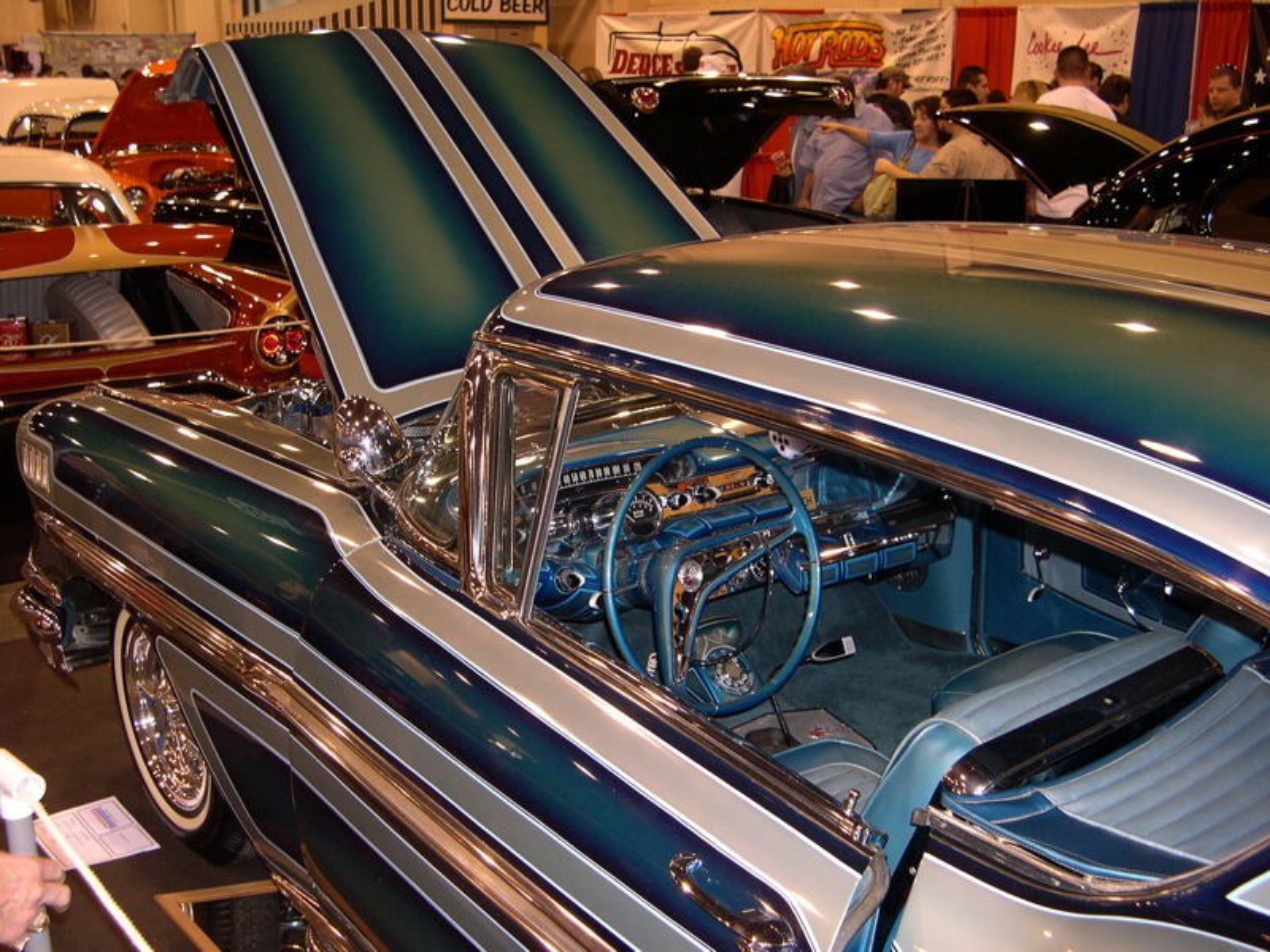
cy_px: 476
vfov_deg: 37.7
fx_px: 1394
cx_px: 635
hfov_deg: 49.0
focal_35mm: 38
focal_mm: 8
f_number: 2.8
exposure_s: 1/60
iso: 139
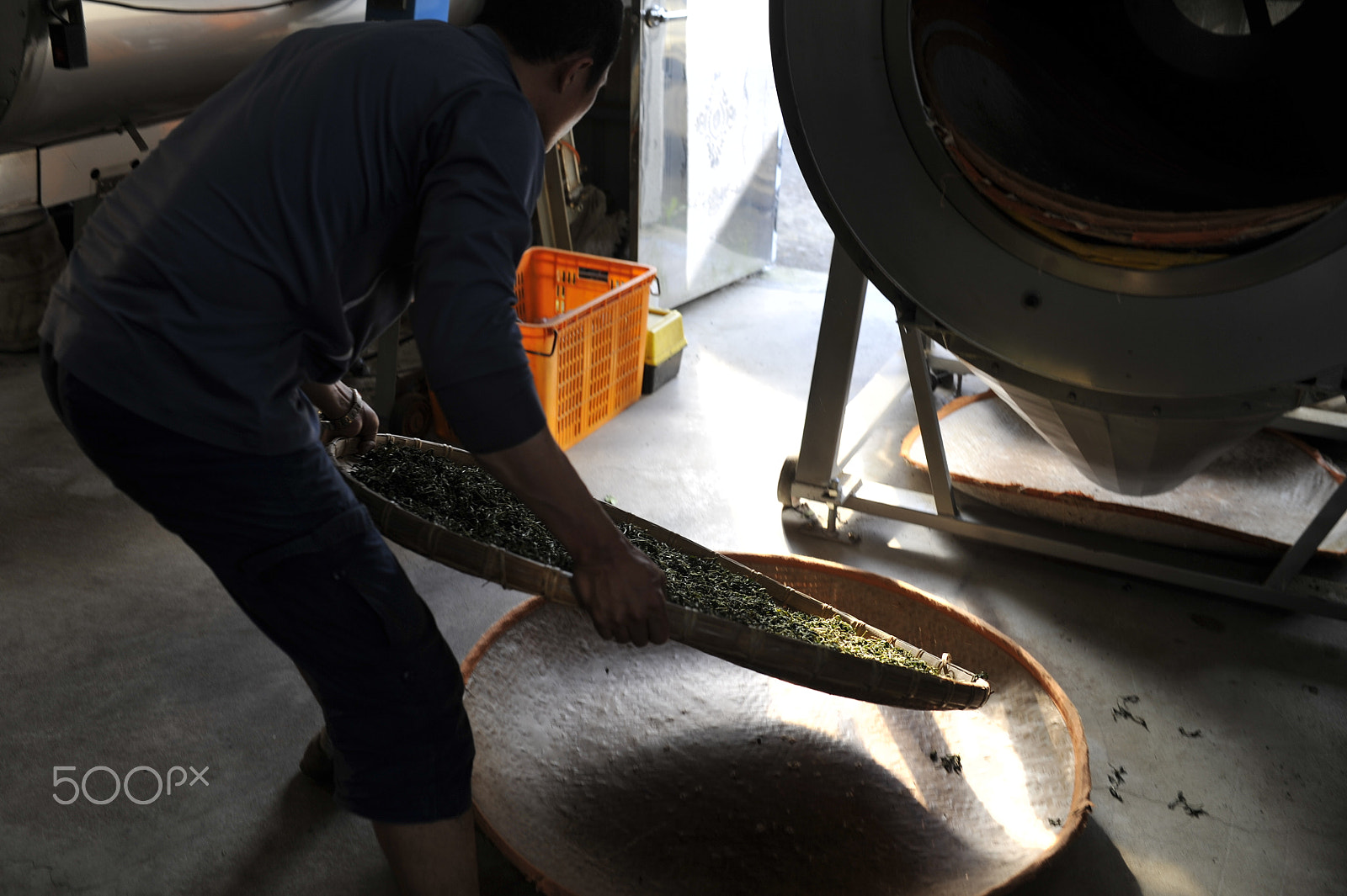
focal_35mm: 35
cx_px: 674
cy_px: 448
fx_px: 1309
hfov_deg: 54.5
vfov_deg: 37.8
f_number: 3.2
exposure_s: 1/125
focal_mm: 35
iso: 200
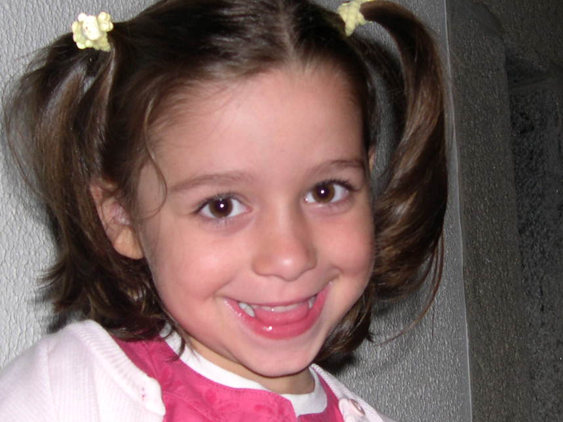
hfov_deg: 27.4
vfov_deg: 20.7
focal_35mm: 71
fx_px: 1155
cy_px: 220
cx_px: 294
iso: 100
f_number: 2.8
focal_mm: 8
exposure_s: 1/60
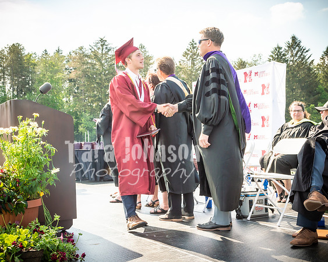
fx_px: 476
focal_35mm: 49
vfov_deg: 30.8
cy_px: 131
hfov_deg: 38.0
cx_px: 164
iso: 200
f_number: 7.1
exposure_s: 1/500
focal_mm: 29
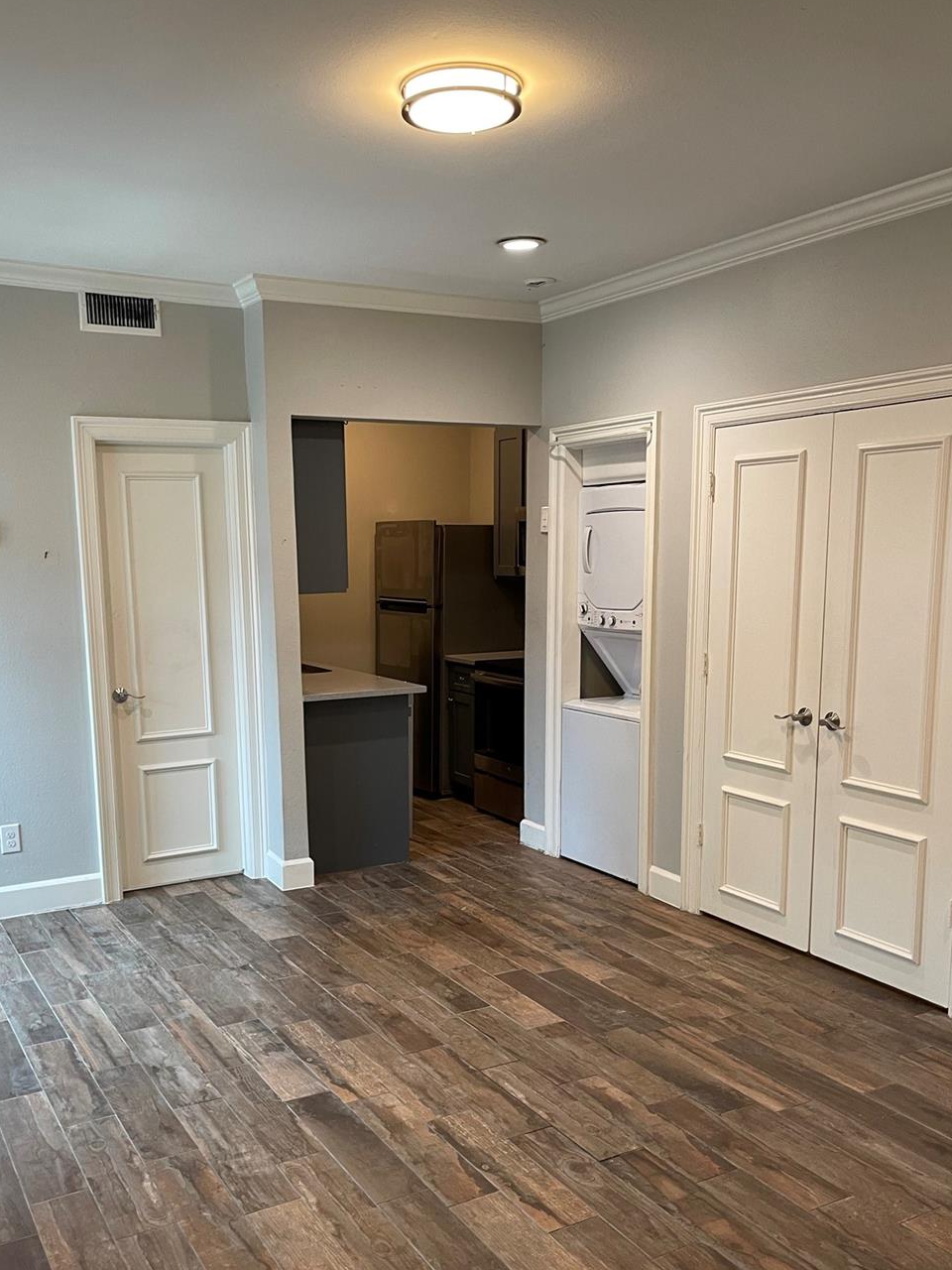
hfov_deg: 46.6
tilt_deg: -9.4
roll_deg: +0.7
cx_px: 404
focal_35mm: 30
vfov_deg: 59.7
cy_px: 731
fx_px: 1100
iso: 125
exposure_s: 1/60
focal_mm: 5.1
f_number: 1.6
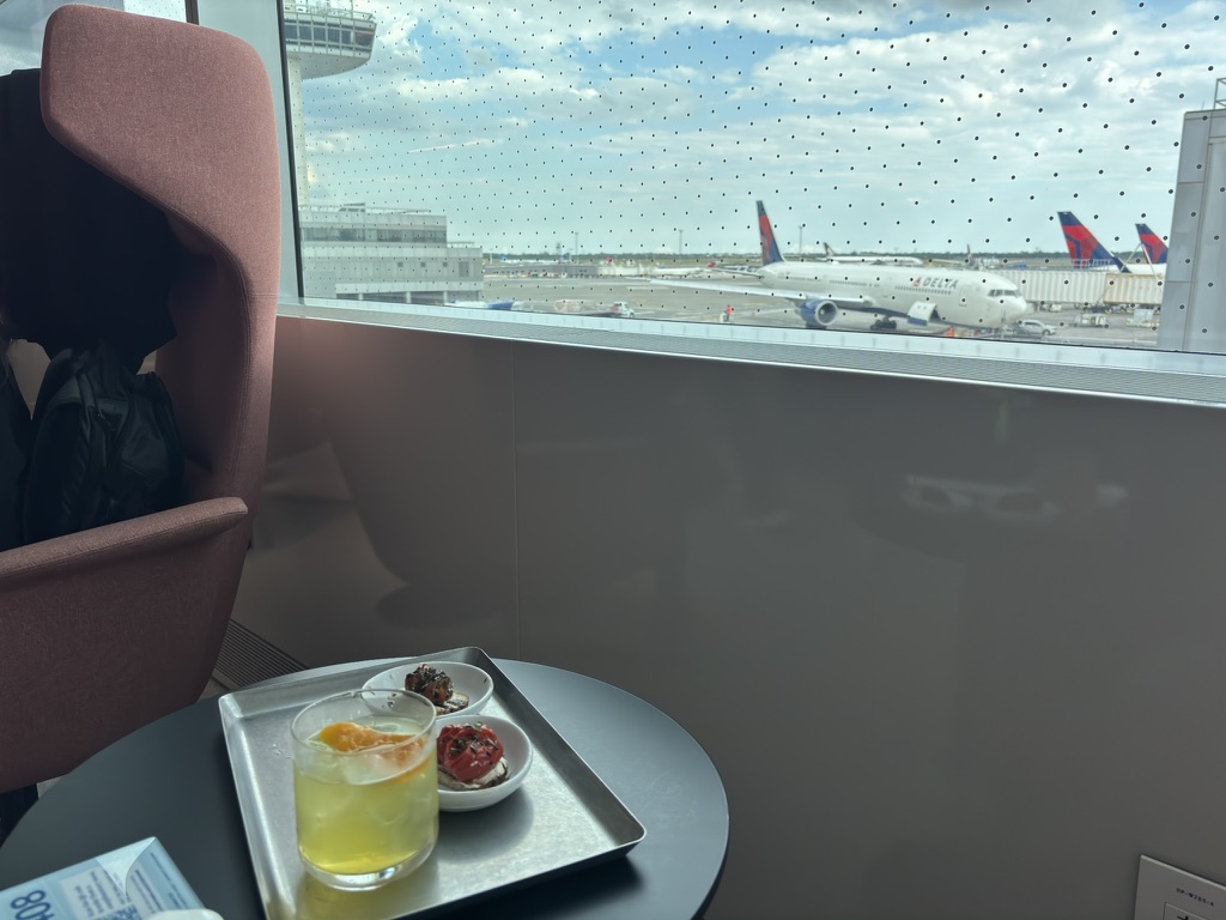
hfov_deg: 67.3
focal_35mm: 26
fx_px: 921
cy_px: 460
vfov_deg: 53.1
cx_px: 613
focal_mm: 5.96
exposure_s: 1/413
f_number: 1.6
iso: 50
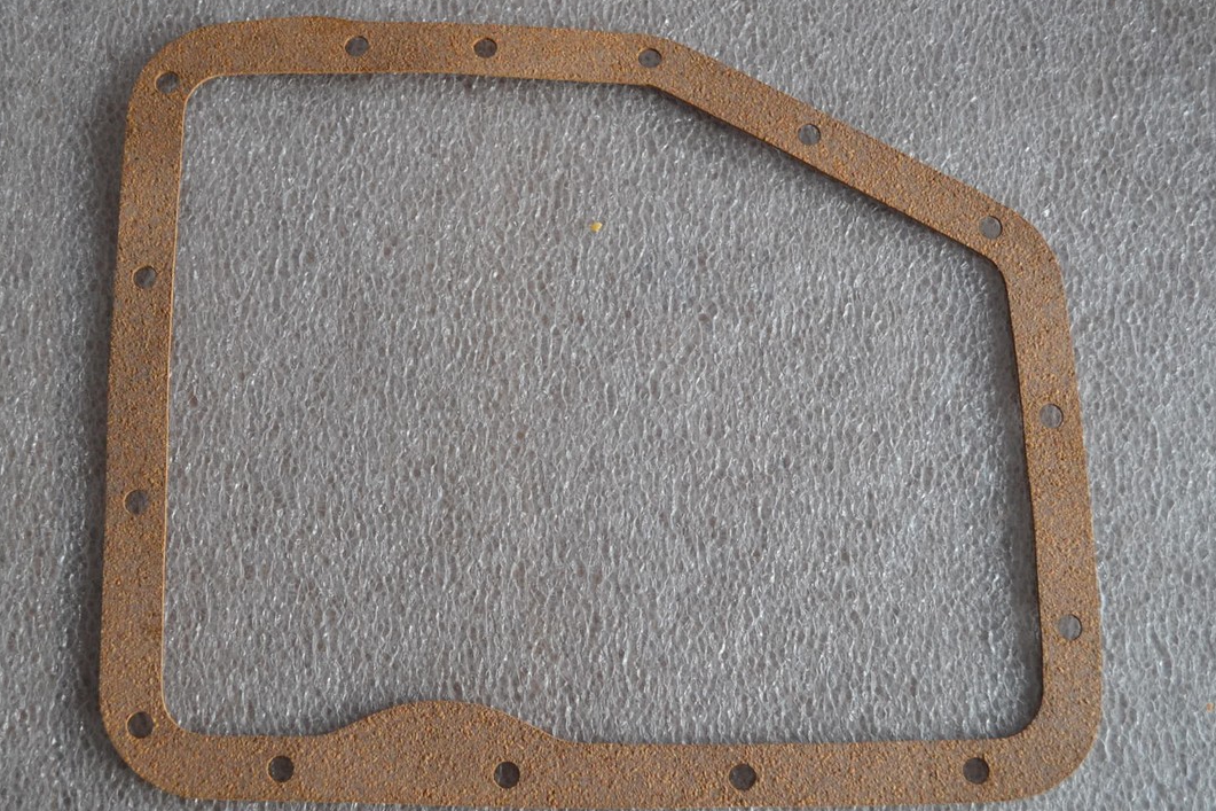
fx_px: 1418
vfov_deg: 31.9
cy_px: 430
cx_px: 513
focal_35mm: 42
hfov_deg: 46.3
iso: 640
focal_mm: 22
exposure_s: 1/60
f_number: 3.8
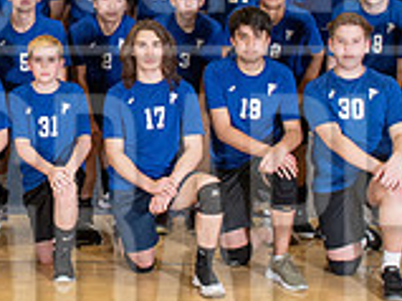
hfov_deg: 18.1
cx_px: -26
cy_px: 71
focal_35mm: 105
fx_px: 1218
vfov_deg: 14.0
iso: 1600
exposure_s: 1/250
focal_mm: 24
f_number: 5.6
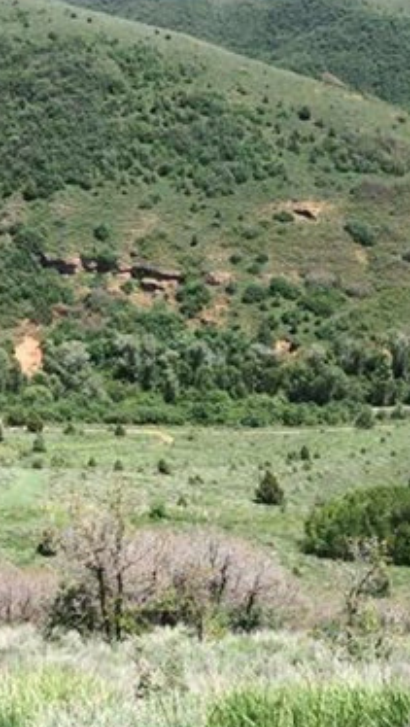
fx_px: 1041
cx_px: 361
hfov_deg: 21.8
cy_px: 443
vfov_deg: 38.3
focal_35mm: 54
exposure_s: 1/1208
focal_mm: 4.15
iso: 32
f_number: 2.2
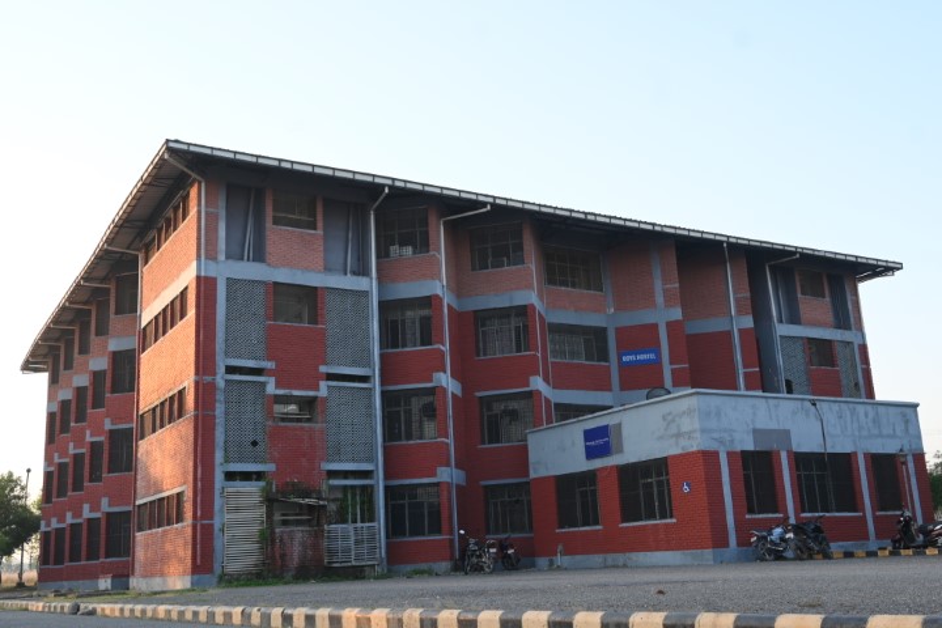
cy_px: 314
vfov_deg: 36.9
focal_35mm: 36
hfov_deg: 53.1
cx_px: 471
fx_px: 942
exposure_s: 1/100
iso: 200
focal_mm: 24
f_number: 5.6
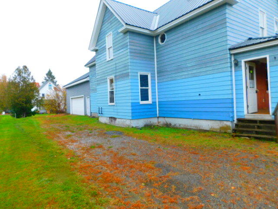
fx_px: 185
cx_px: 139
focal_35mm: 23
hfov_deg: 73.9
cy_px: 104
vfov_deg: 58.9
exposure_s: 1/30
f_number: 3
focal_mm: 4
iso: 160
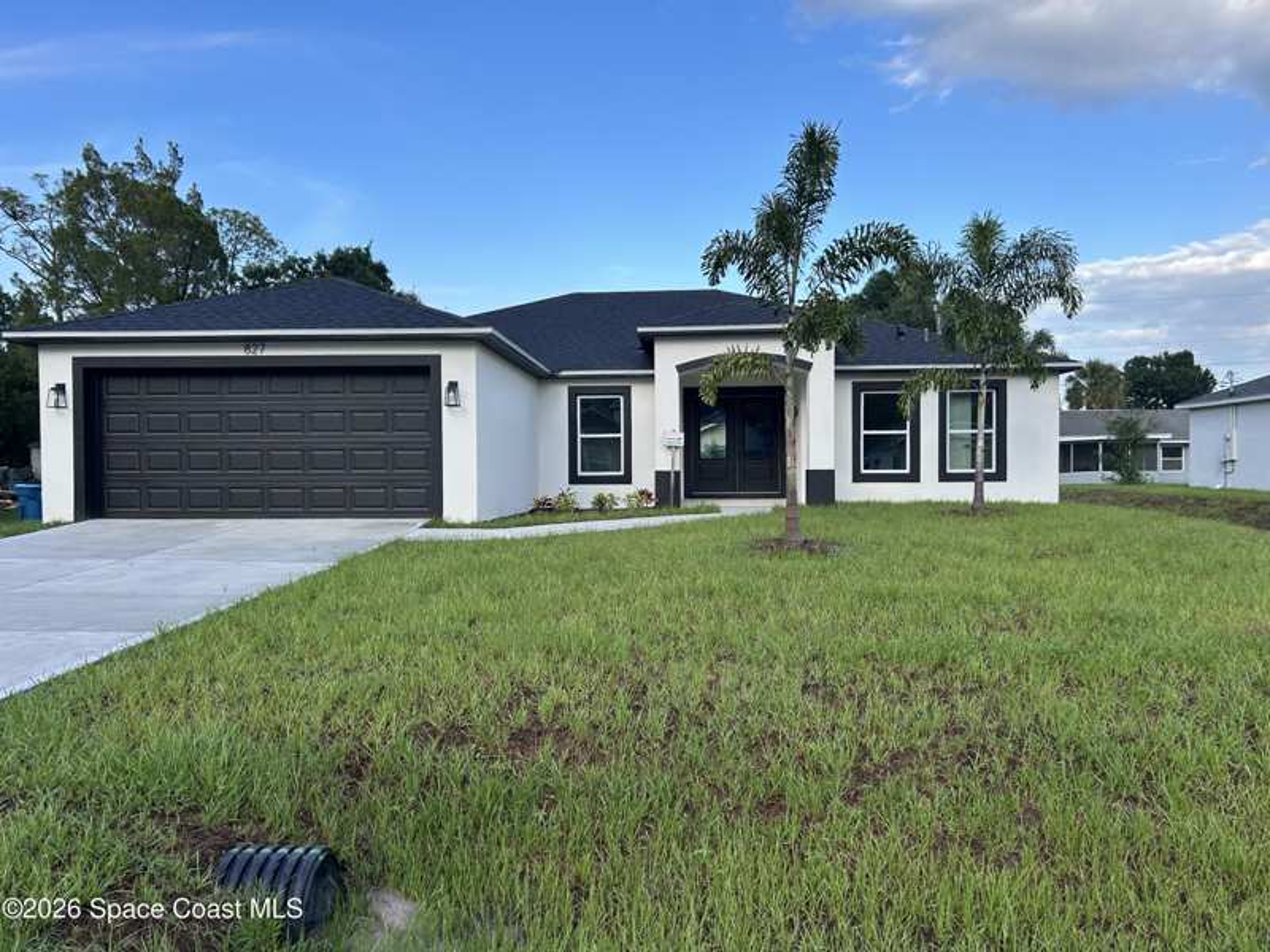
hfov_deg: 67.3
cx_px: 635
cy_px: 476
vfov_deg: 53.1
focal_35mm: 26
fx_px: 954
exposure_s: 1/1183
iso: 50
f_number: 1.5
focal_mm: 5.7
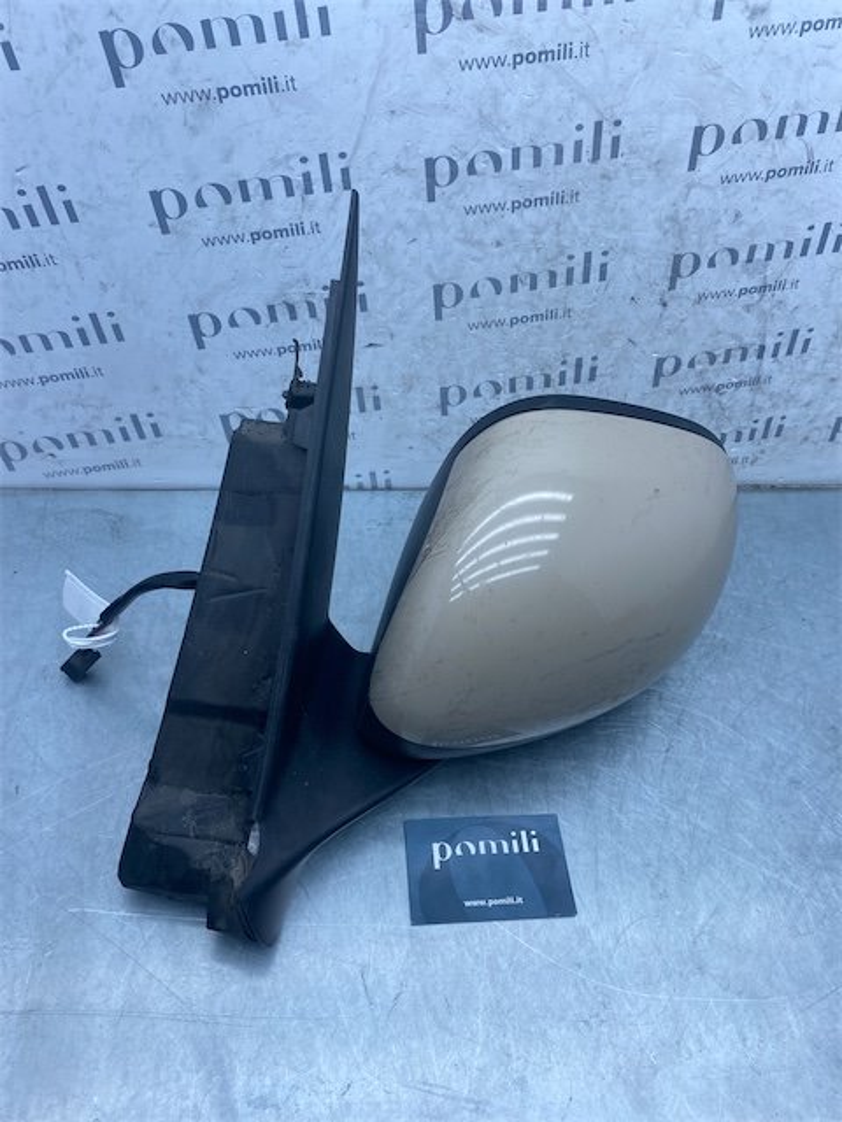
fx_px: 843
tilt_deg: -47.8
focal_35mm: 26
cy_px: 561
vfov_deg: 67.3
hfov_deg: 53.1
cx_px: 421
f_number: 1.8
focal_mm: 4.25
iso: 32
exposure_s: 1/912
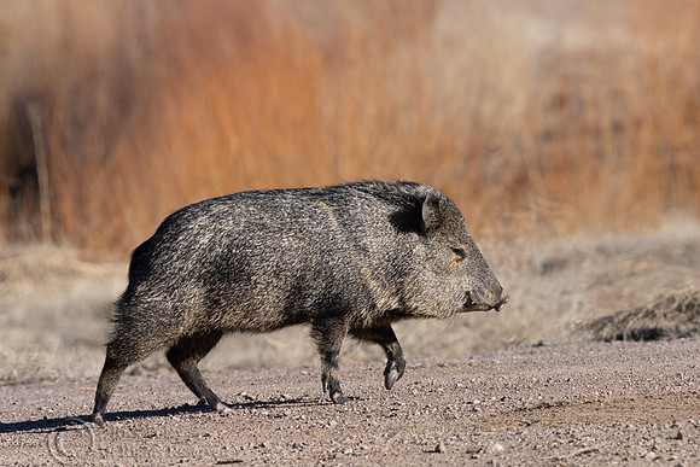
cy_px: 234
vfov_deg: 2.1
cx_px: 350
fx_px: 12622
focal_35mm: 649
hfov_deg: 3.2
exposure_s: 1/2000
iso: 640
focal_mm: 433
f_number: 8
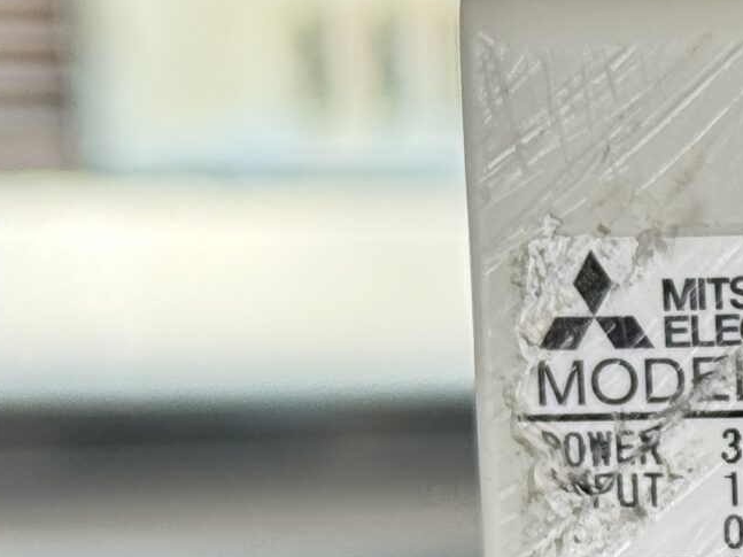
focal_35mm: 190
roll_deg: +1.3
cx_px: 978
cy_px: 466
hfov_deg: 10.2
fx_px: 4077
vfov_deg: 7.8
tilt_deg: -16.2
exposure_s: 1/121
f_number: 1.78
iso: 64
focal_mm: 6.76
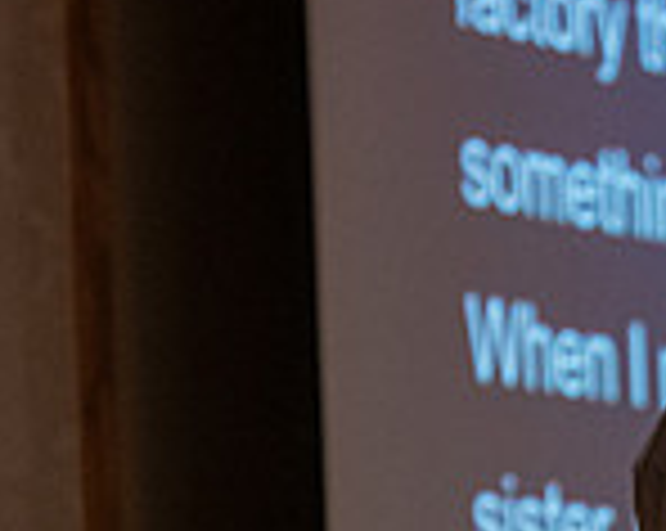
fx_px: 8858
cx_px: 1143
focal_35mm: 450
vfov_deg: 3.4
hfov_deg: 4.3
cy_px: 443
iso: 4000
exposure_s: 1/200
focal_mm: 122
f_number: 3.2
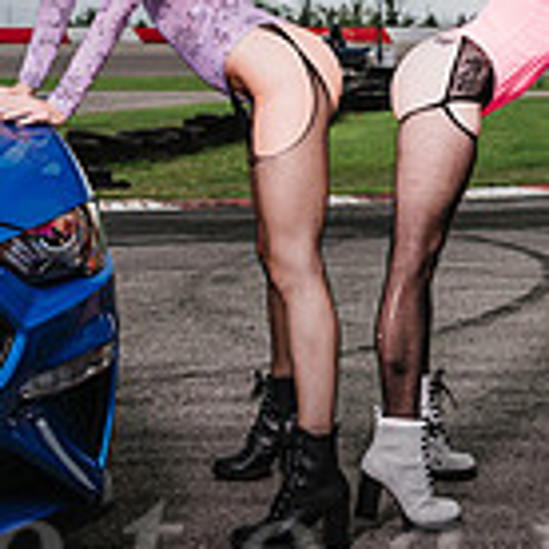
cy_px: 18
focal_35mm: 86
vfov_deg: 19.7
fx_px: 1543
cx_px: 378
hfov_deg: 20.1
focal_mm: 24
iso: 64
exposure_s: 1/200
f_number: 4
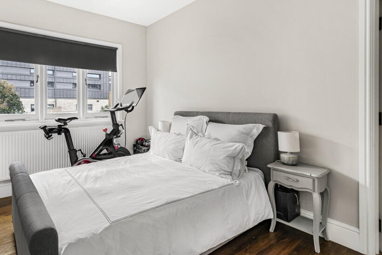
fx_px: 212
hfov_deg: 82.9
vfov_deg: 61.6
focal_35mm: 20
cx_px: 153
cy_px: 107
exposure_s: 1/6
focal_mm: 16
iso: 400
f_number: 8
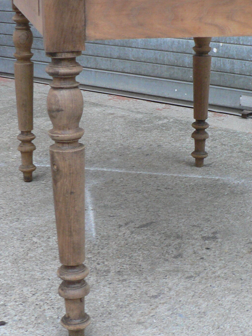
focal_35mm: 67
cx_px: 178
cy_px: 165
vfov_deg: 29.0
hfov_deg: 21.8
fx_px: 650
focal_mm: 6
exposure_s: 1/20
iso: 200
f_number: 2.8
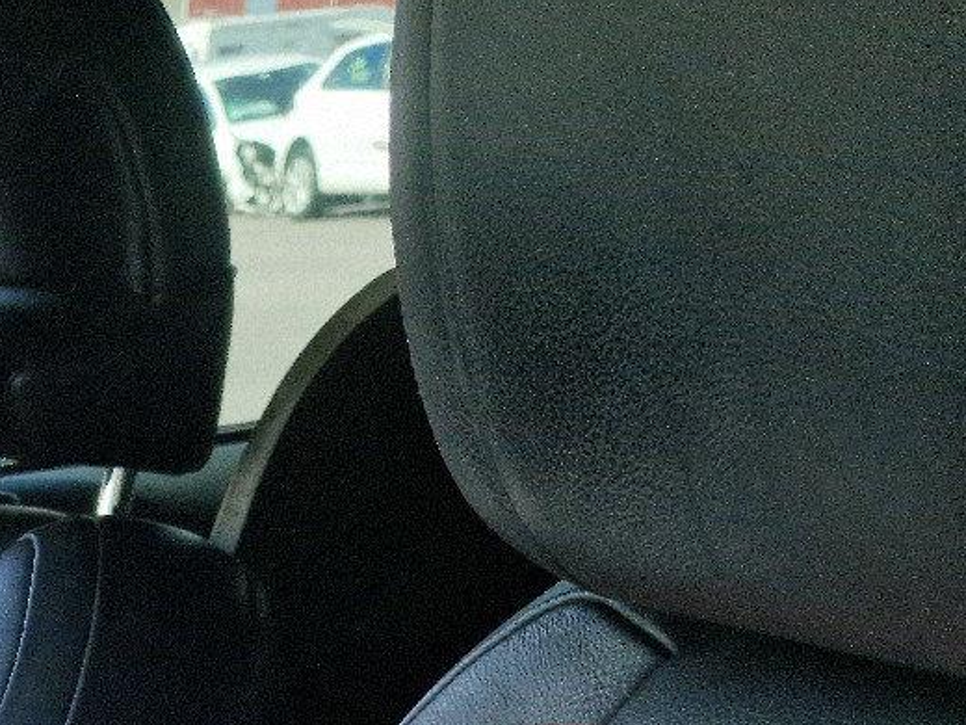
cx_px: -689
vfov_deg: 15.1
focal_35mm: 85
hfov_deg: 18.7
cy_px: 1296
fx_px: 2372
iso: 50
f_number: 1.8
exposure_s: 1/345
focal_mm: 5.4
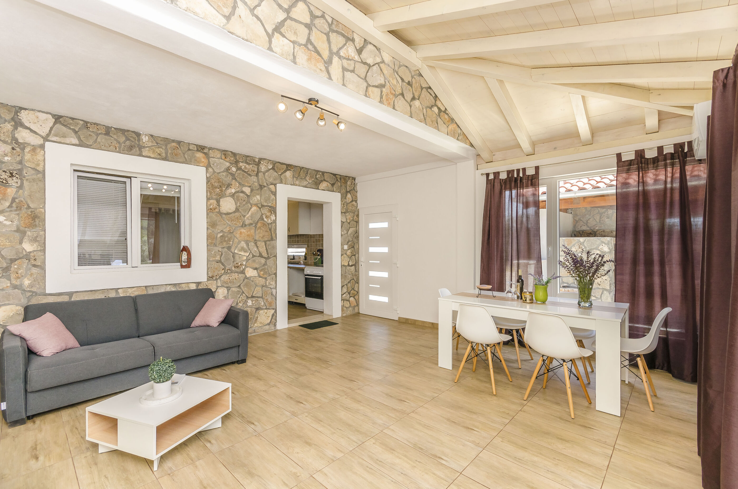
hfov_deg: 100.5
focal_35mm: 15
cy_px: 244
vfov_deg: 77.1
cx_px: 369
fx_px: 307
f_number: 8
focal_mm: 10
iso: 100
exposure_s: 1/80
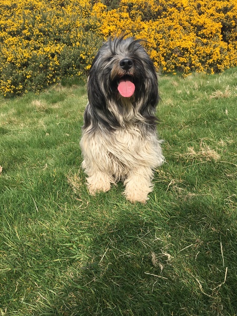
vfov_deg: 61.7
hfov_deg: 48.2
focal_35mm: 29
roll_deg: -3.7
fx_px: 265
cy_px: 158
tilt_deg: -14.7
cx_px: 118
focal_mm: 4.15
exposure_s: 1/1083
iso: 25
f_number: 2.2
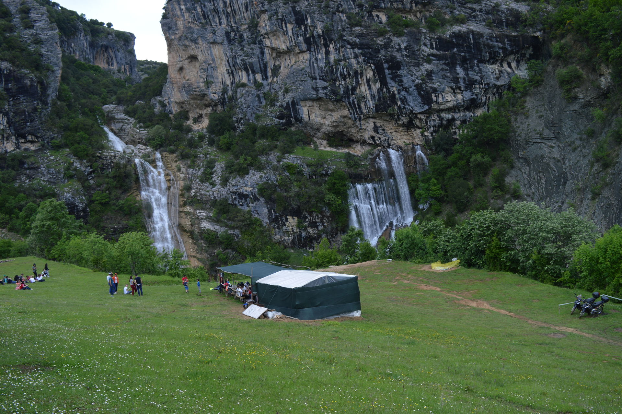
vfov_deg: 47.9
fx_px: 466
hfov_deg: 67.4
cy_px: 207
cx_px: 311
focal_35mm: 27
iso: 100
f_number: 5
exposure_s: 1/200
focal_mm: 18
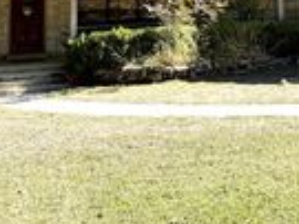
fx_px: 768
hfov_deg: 21.6
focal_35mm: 89
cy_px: -147
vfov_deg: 14.9
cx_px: 259
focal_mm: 6.76
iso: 80
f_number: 1.78
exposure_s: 1/3021
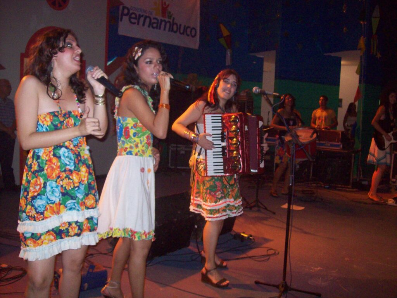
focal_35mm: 36
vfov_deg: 39.7
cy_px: 149
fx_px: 413
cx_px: 198
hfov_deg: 51.4
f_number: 2.7
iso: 200
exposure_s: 1/64
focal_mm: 6
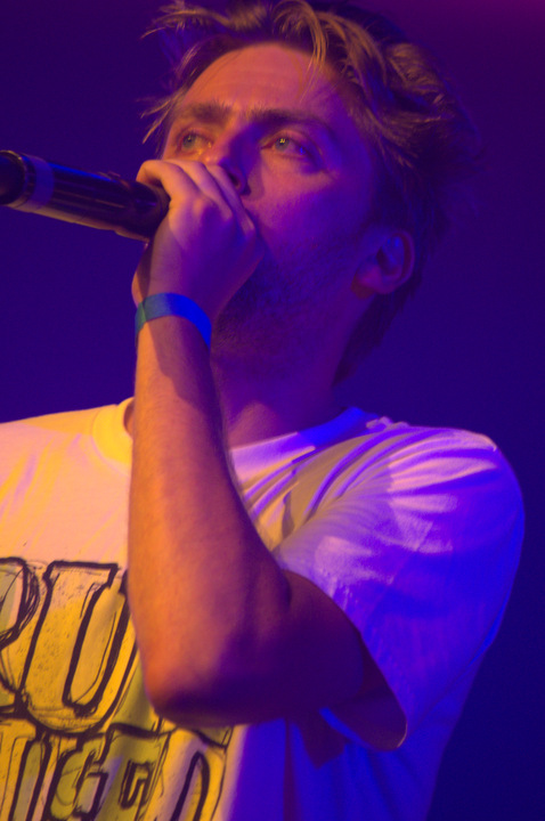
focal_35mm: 292
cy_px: 410
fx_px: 6661
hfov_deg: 4.7
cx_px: 272
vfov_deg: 7.1
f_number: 4.8
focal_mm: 195
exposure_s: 1/50
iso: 2500
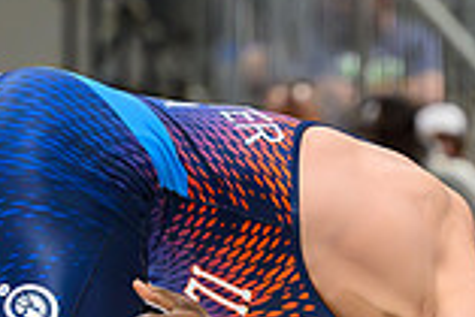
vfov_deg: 2.7
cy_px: 517
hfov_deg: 4.0
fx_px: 6709
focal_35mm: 508
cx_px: 542
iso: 8000
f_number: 2.8
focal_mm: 94
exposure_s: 1/640
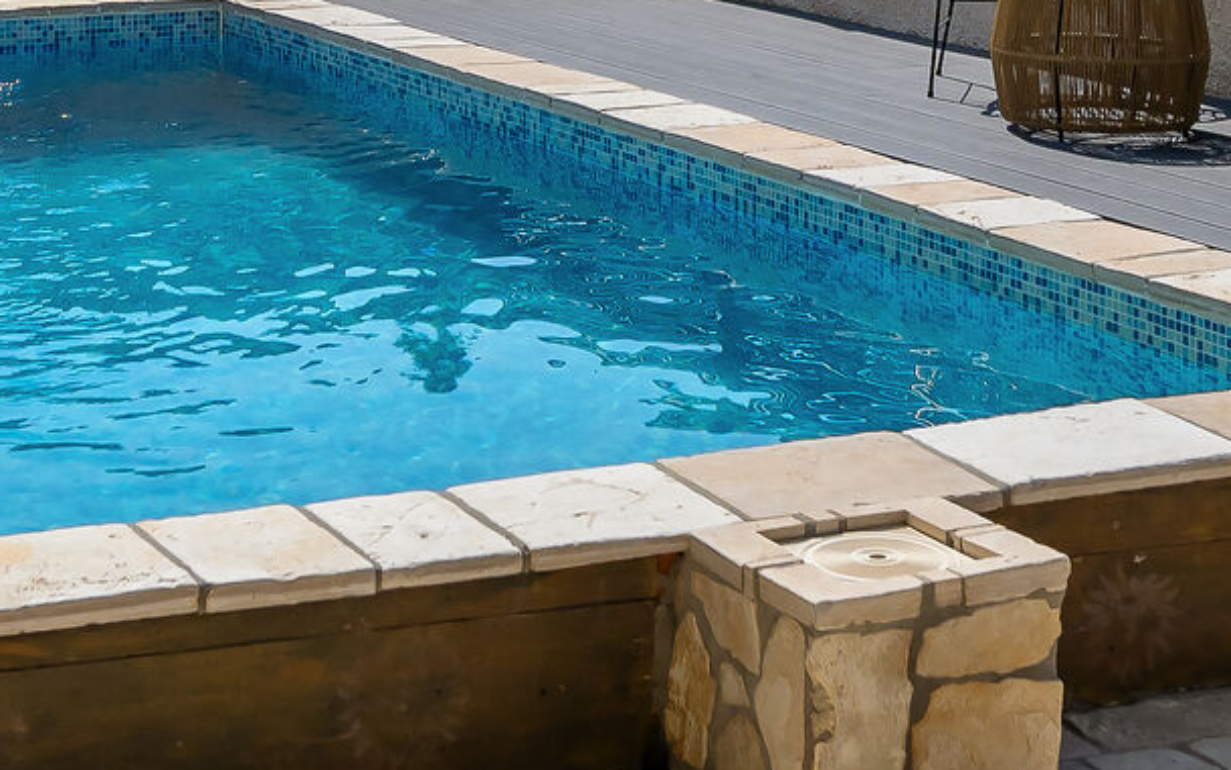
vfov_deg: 14.1
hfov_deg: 23.3
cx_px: 623
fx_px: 2987
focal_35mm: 89
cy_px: -229
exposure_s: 1/3200
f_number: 7.1
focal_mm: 19
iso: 100
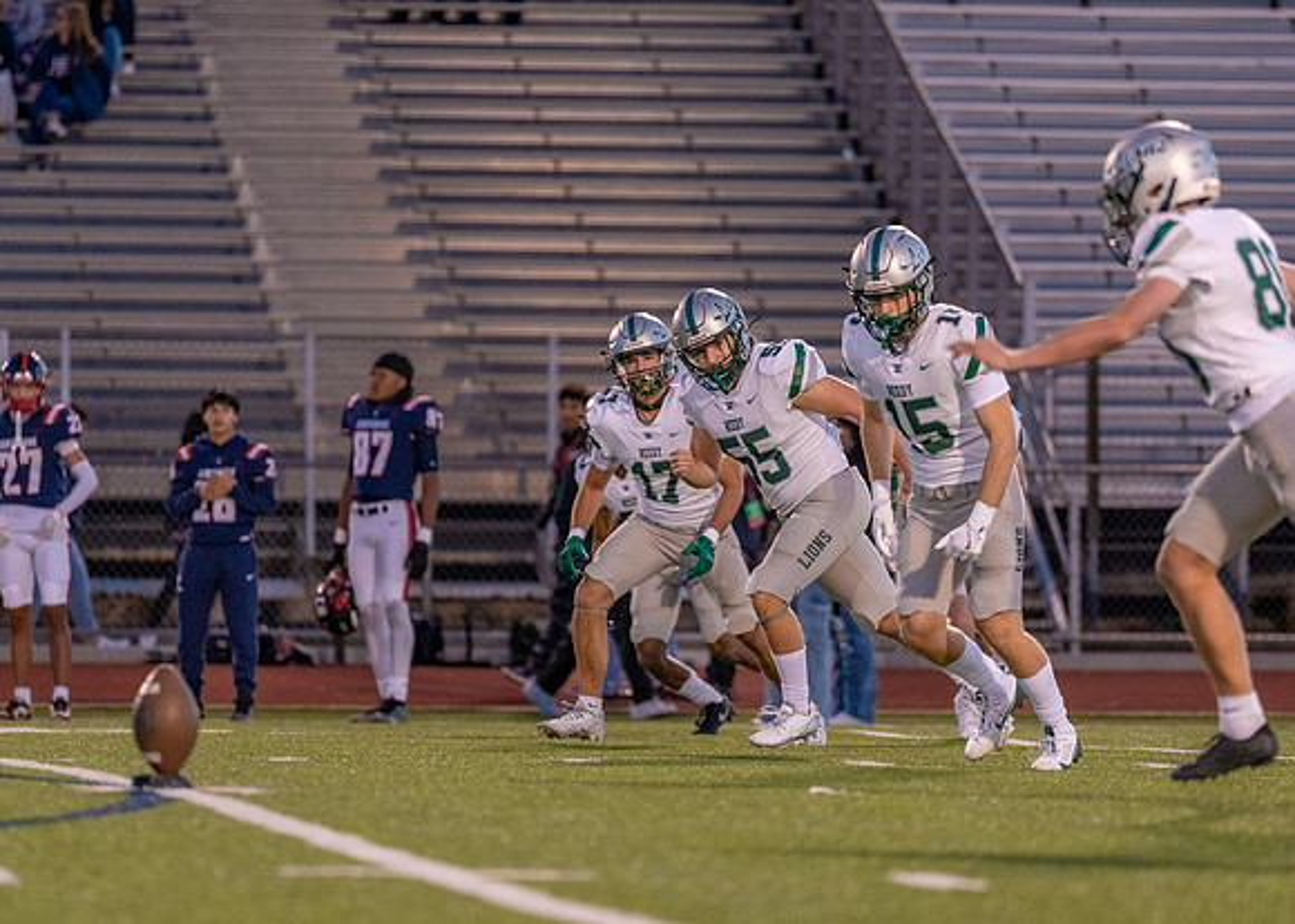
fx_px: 10702
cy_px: 507
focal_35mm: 291
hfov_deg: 6.9
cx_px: 675
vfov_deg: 4.9
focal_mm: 200
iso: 2000
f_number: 2.8
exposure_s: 1/1000
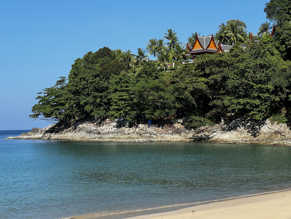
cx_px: 146
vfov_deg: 19.1
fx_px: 647
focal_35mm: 77
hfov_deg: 25.3
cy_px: 110
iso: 32
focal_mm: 9
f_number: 2.8
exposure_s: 1/742
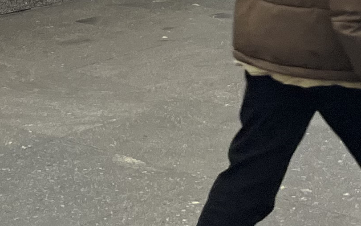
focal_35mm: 137
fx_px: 1348
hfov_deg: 15.0
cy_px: -265
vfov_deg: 8.9
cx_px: 347
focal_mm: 5.1
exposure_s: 1/100
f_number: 1.6
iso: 125
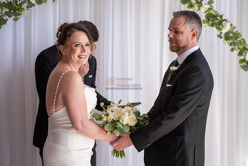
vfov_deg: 14.4
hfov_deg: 21.5
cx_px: 124
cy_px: 83
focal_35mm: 95
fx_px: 655
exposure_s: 1/160
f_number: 3.2
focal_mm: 95
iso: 125
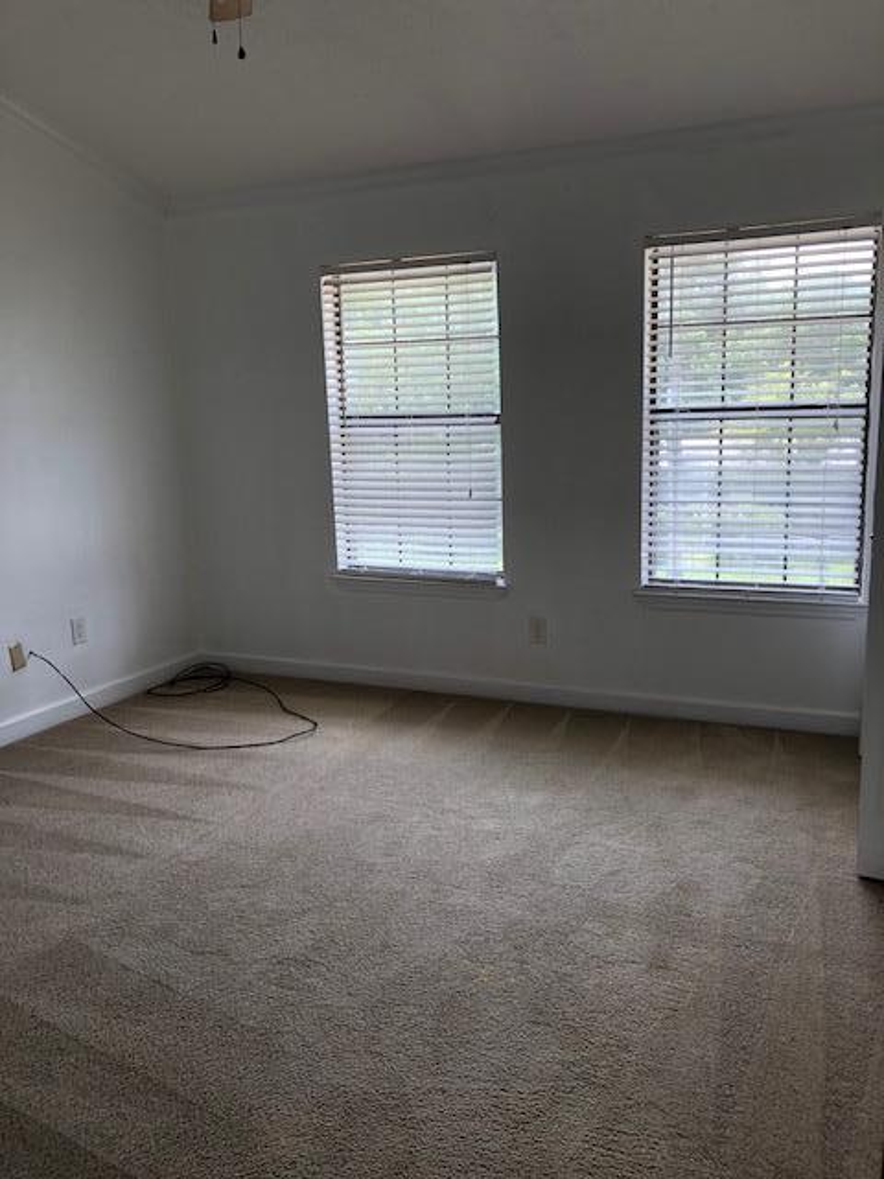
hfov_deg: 49.7
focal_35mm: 28
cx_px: 442
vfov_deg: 63.4
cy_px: 590
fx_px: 953
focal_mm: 3.99
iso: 25
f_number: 1.8
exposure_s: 1/120
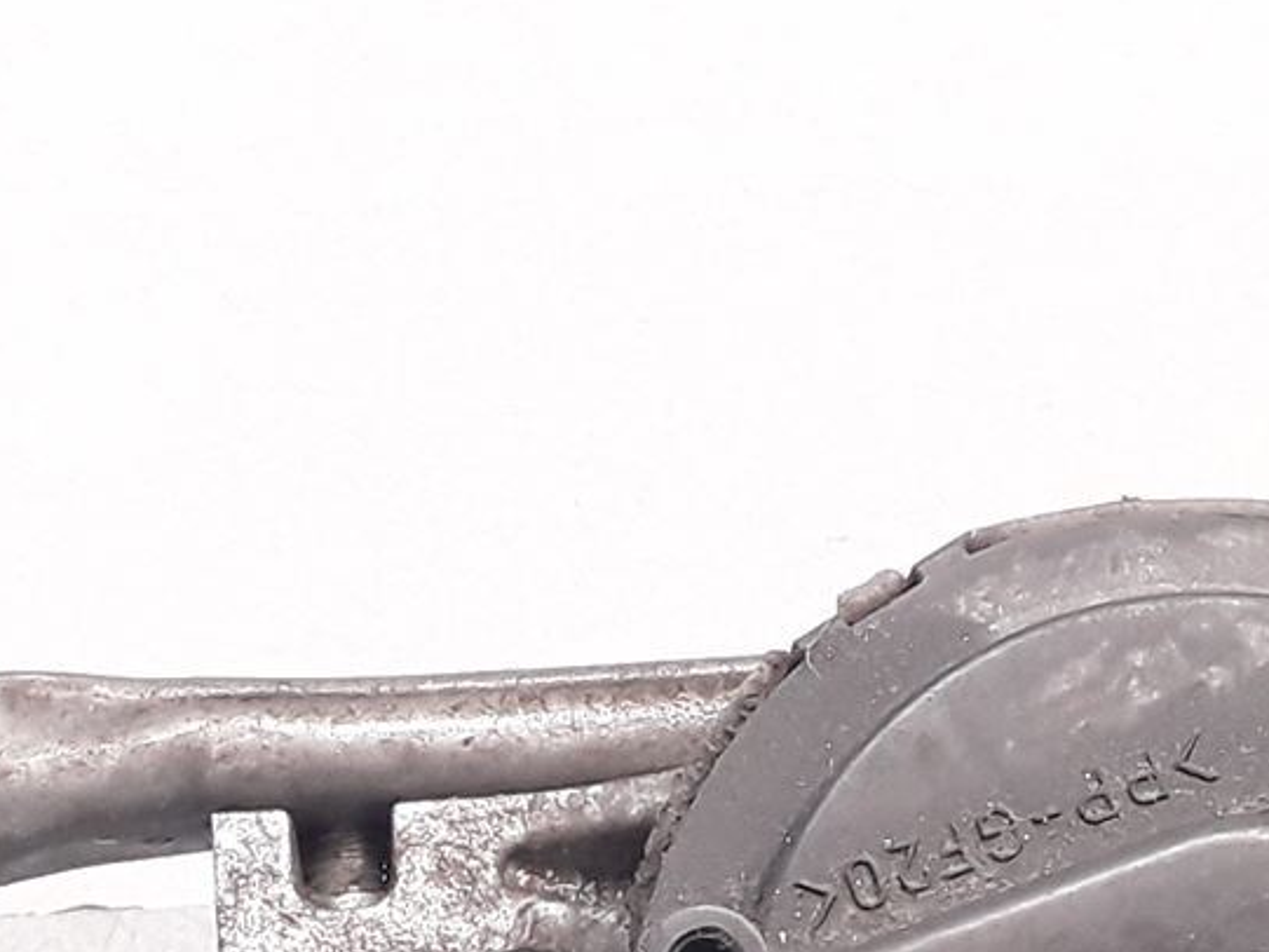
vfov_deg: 13.5
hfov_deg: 18.5
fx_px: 3887
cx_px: 500
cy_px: 1186
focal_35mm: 106
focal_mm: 2.91
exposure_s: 1/50
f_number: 1.9
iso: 100
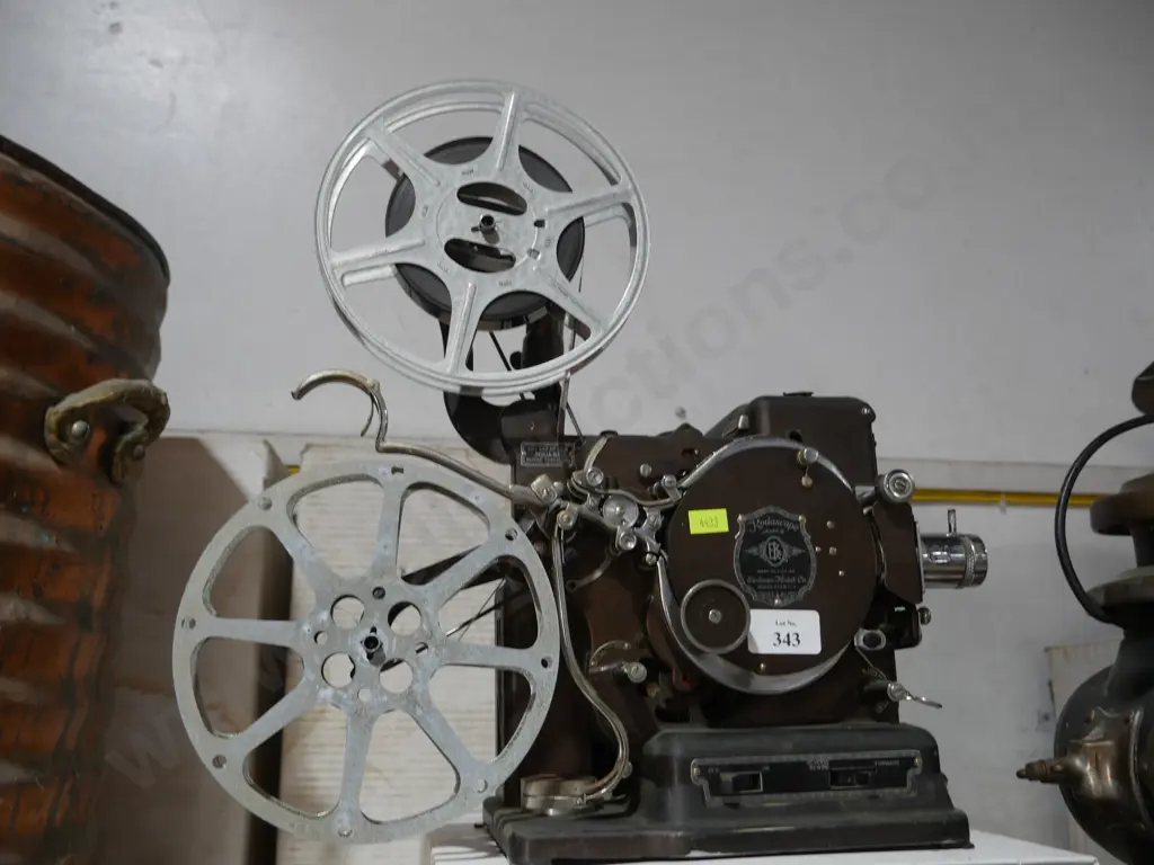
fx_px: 1000
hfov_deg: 60.0
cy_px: 432
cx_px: 577
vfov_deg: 46.8
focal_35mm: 30
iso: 400
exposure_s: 1/60
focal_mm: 15
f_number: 3.6
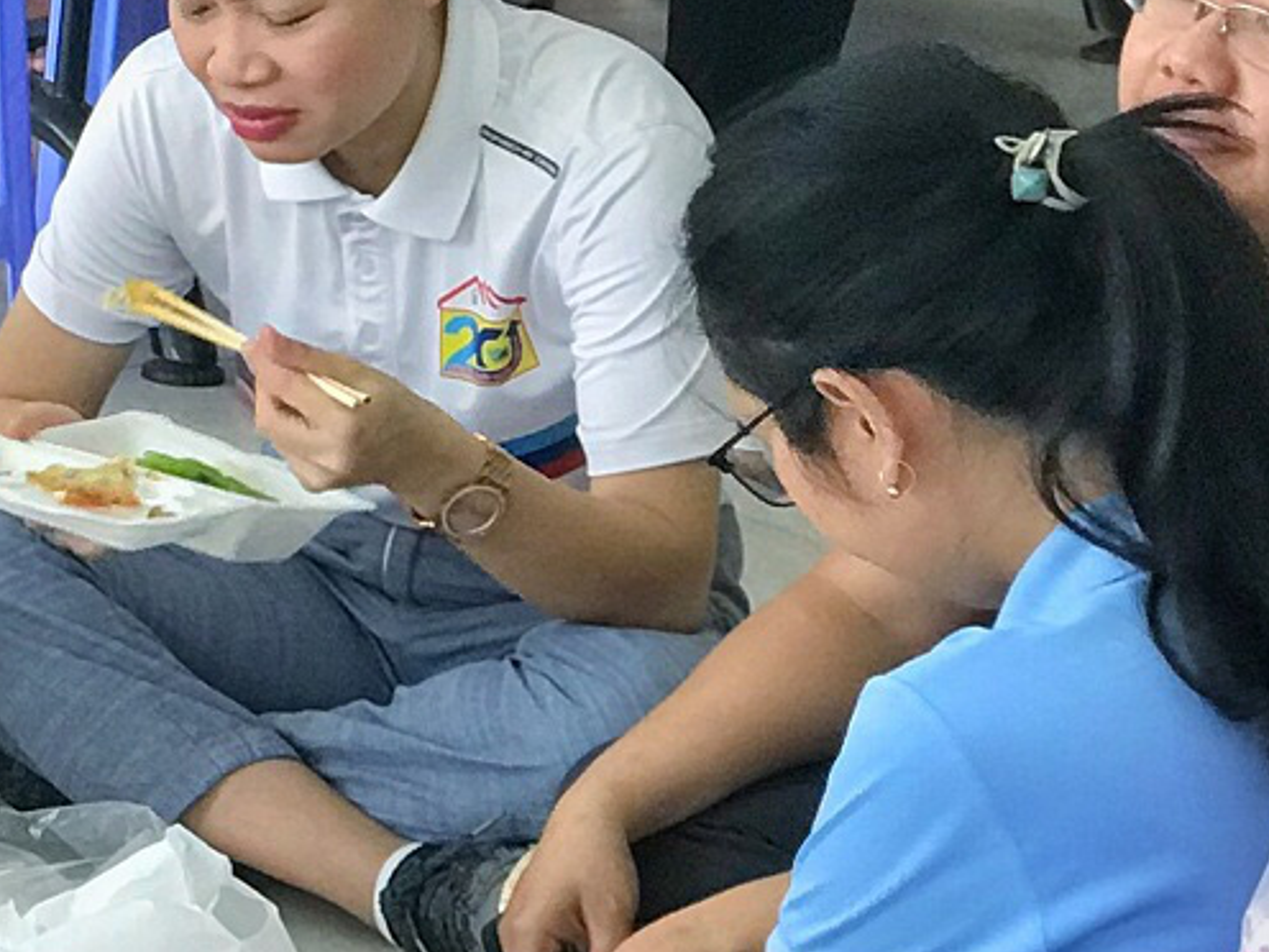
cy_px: 36
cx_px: -931
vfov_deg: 6.4
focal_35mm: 230
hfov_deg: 8.3
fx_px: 8432
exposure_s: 1/50
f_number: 2.8
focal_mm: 6.6
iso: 80
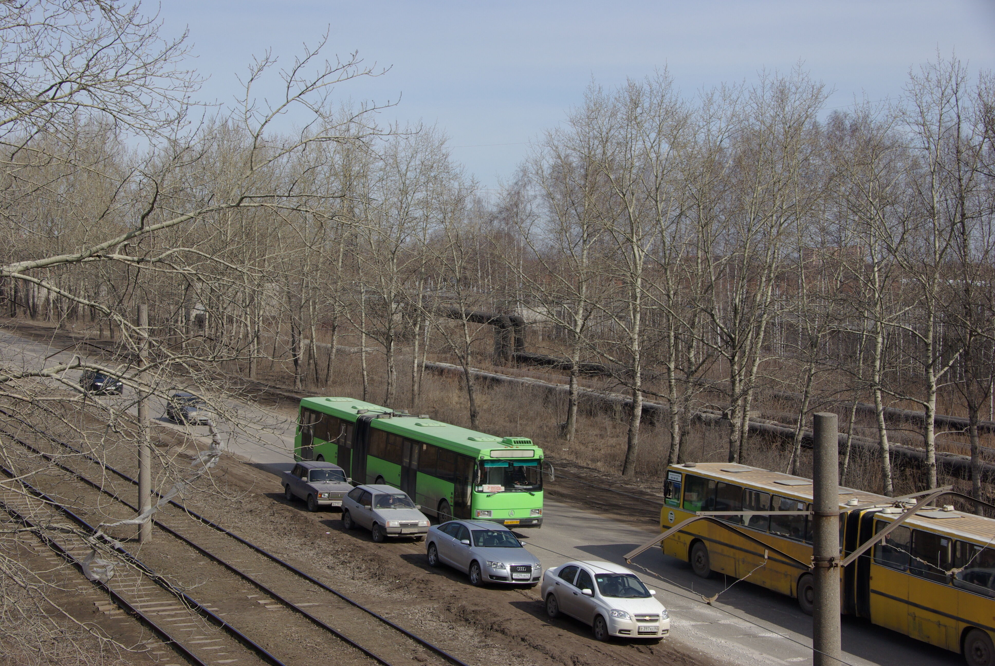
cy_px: 333
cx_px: 498
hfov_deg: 31.4
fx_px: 1771
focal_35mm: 64
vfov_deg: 21.3
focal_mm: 42.5
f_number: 11
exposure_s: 1/320
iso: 200
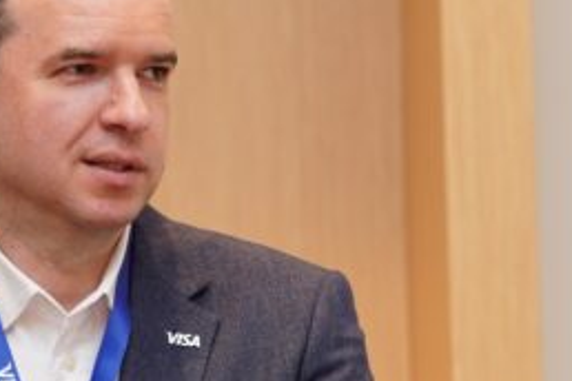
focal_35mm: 313
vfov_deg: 4.4
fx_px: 4973
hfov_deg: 6.6
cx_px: 144
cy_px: 228
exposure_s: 1/160
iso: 800
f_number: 4
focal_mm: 105
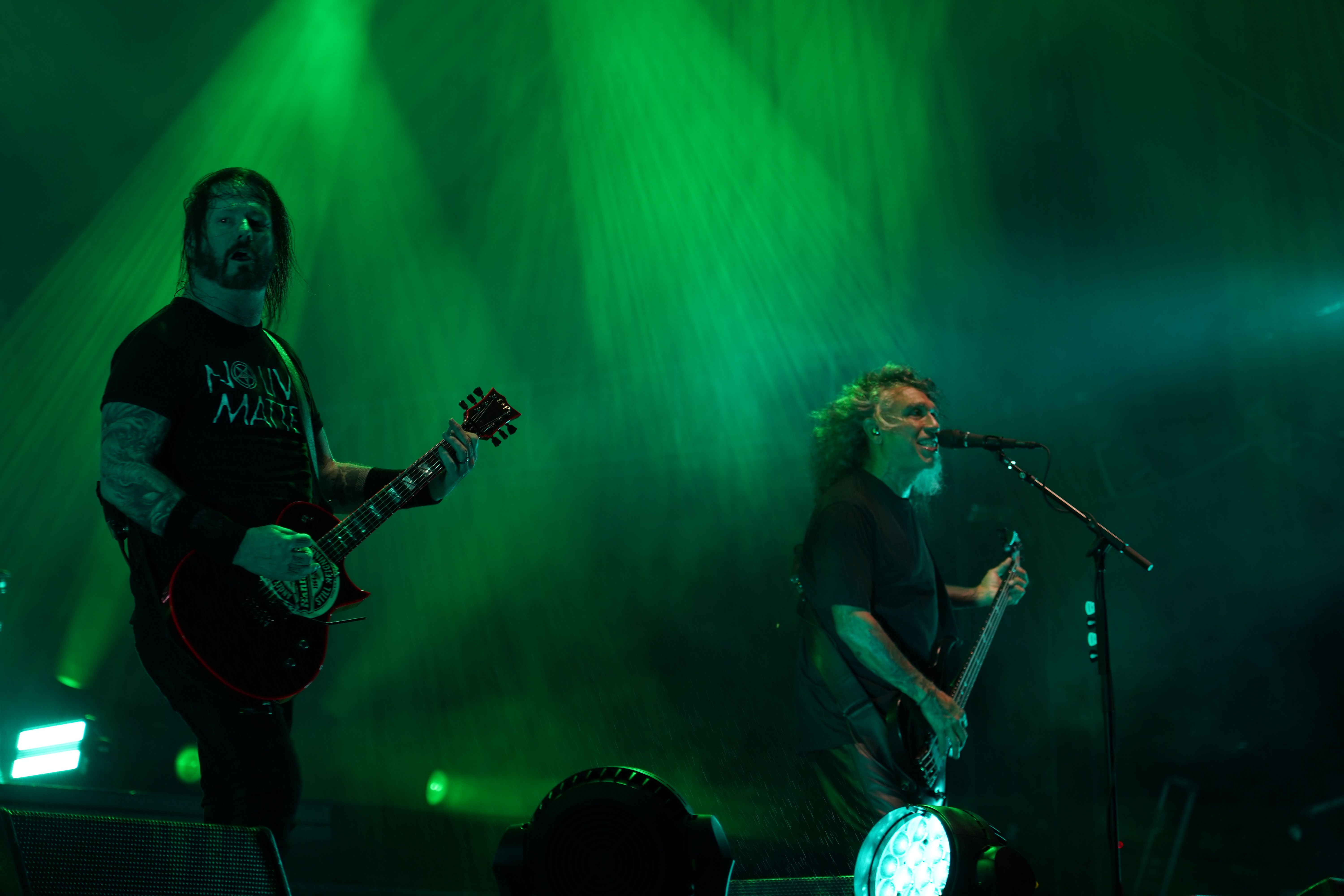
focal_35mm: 105
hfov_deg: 19.5
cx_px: 672
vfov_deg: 13.0
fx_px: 3920
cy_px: 448
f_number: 4
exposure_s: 1/125
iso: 500
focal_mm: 105
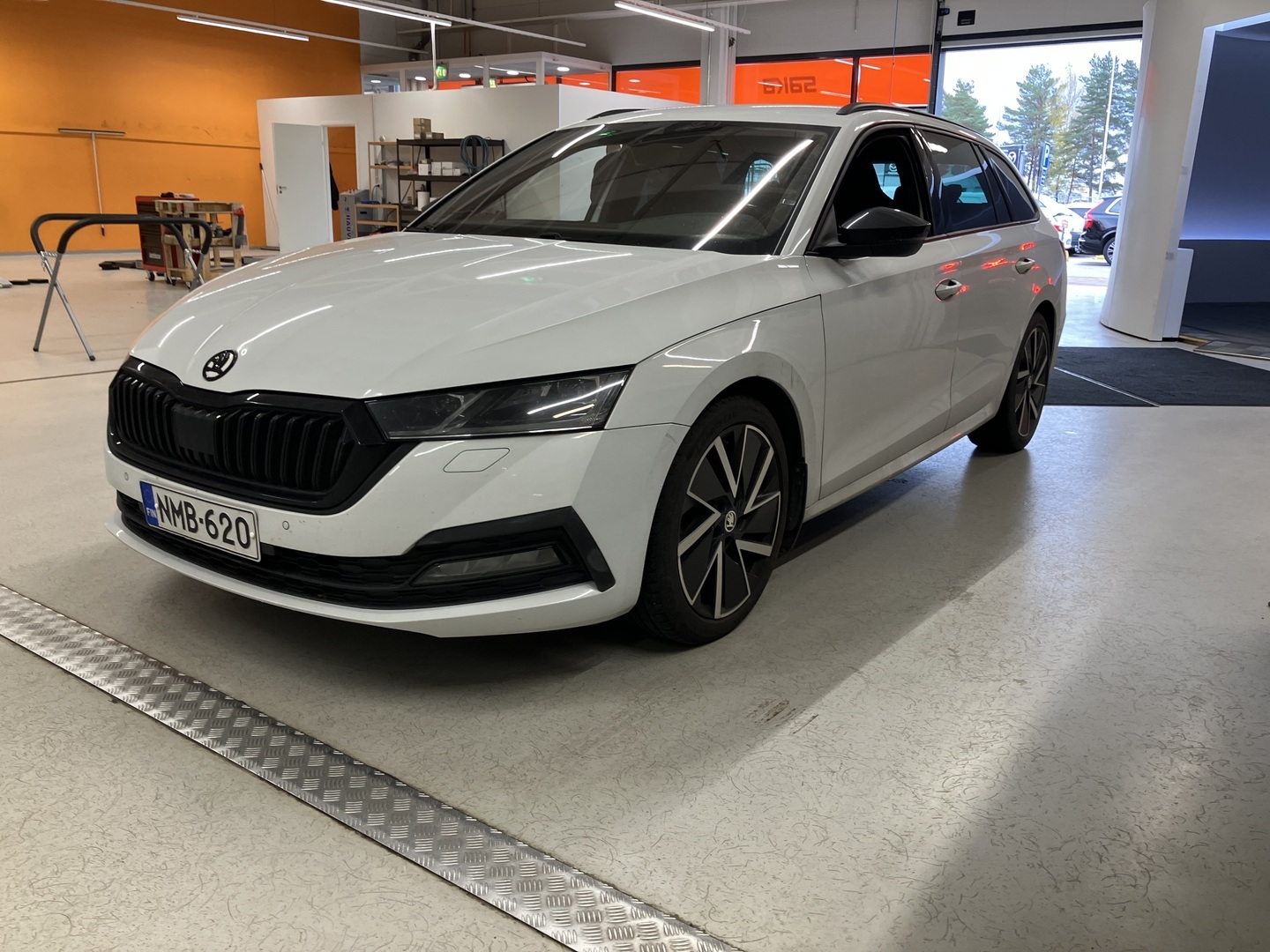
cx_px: 635
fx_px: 1027
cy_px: 476
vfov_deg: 49.7
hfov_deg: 63.4
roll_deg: +1.3
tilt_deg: -12.5
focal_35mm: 28
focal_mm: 3.99
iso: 64
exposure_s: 1/100
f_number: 1.8
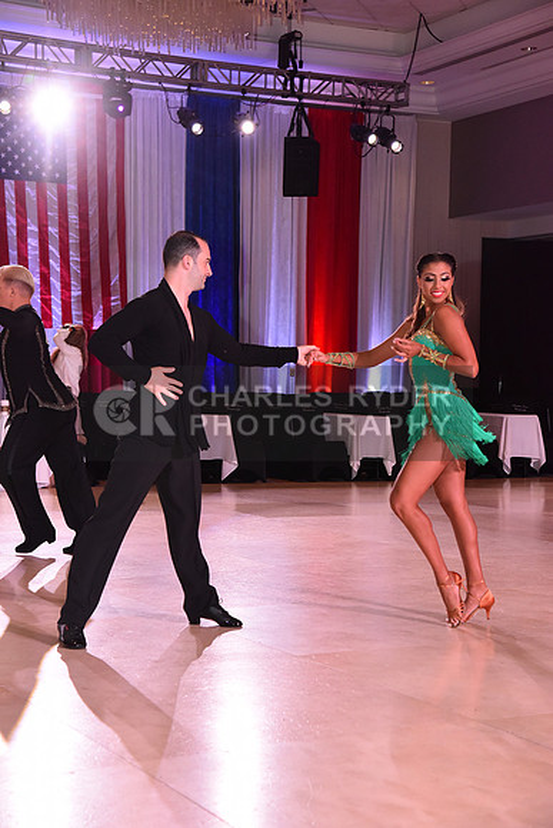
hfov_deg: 20.9
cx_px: 276
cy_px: 414
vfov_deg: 31.0
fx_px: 1497
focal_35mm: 65
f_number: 6.3
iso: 2500
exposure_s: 1/320
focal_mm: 65
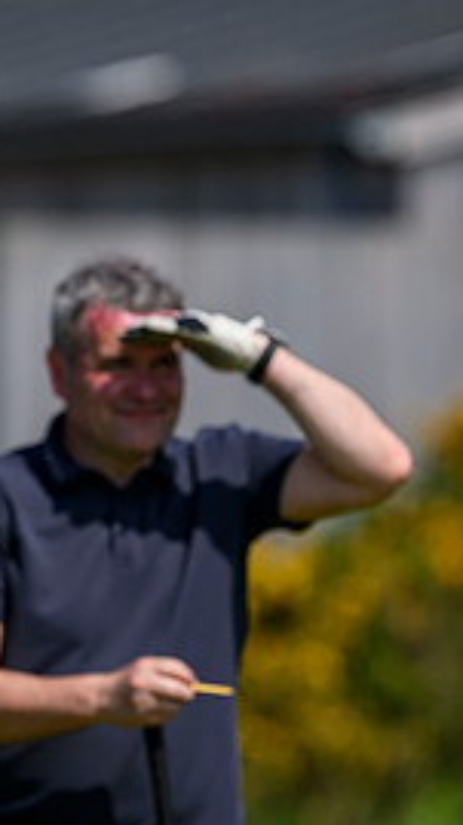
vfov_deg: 1.9
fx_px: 25095
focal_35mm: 1148
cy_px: 493
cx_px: -496
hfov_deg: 1.1
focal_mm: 400
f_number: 4.5
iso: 500
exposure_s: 1/5000
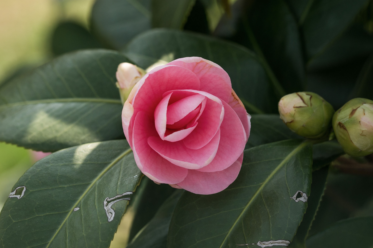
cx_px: 186
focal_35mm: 158
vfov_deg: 8.7
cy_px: 124
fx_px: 1632
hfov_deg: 13.0
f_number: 9
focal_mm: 105
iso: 500
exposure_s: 1/500
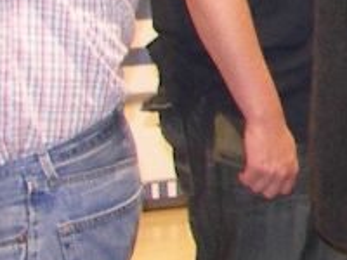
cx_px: 861
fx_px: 2336
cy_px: -156
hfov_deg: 7.8
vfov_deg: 6.3
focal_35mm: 233
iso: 125
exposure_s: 1/30
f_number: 2.8
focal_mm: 6
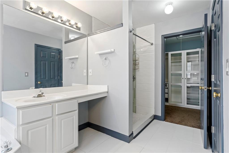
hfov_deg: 90.0
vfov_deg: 67.3
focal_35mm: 18
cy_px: 76
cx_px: 114
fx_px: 114
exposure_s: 1/1.25
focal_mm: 18
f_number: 7.1
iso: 100
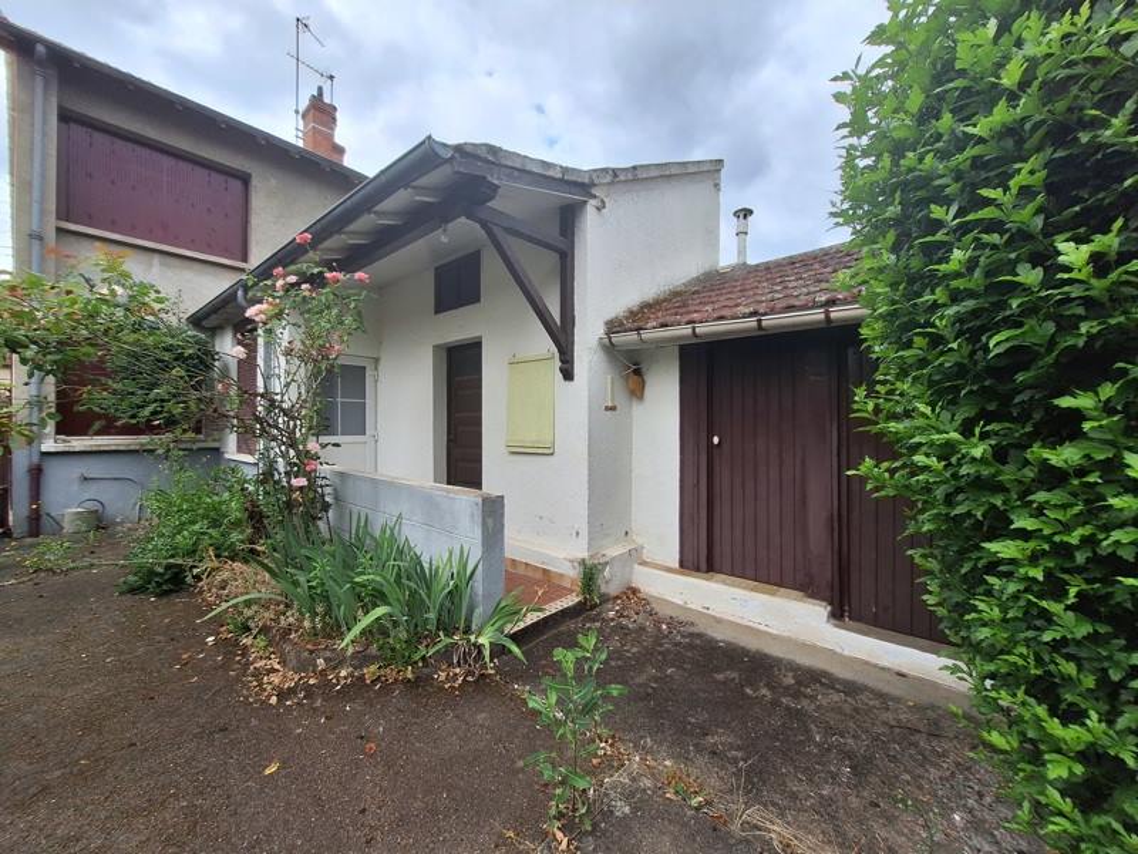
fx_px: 427
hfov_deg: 106.2
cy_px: 427
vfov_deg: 89.9
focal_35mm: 13
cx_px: 569
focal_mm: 1.74
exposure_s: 1/558
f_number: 2.2
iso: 40
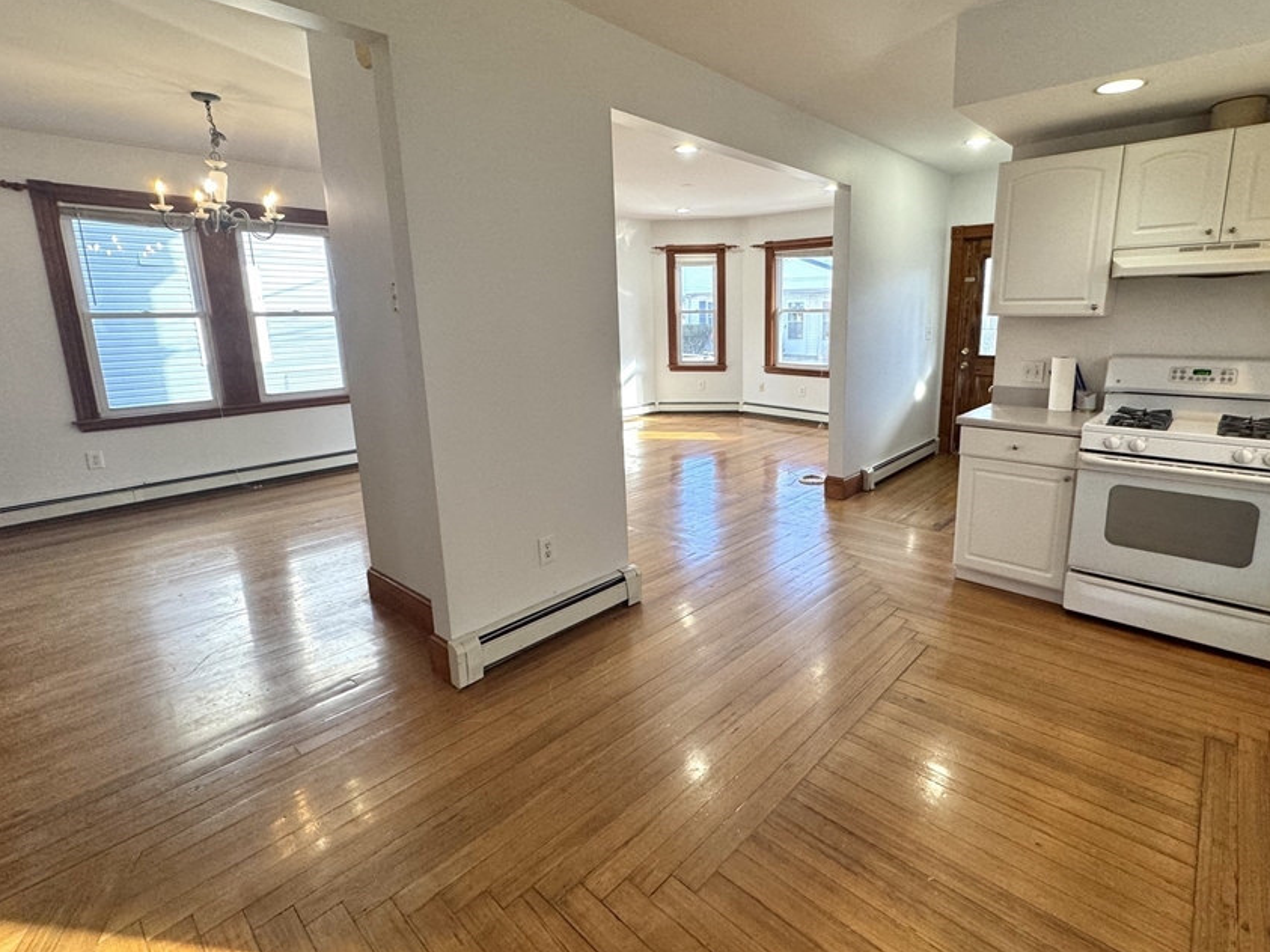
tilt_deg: -11.3
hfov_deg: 90.7
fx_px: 624
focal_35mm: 17
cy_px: 438
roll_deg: +1.0
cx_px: 708
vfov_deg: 74.6
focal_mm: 2.22
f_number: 2.2
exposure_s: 1/120
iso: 200
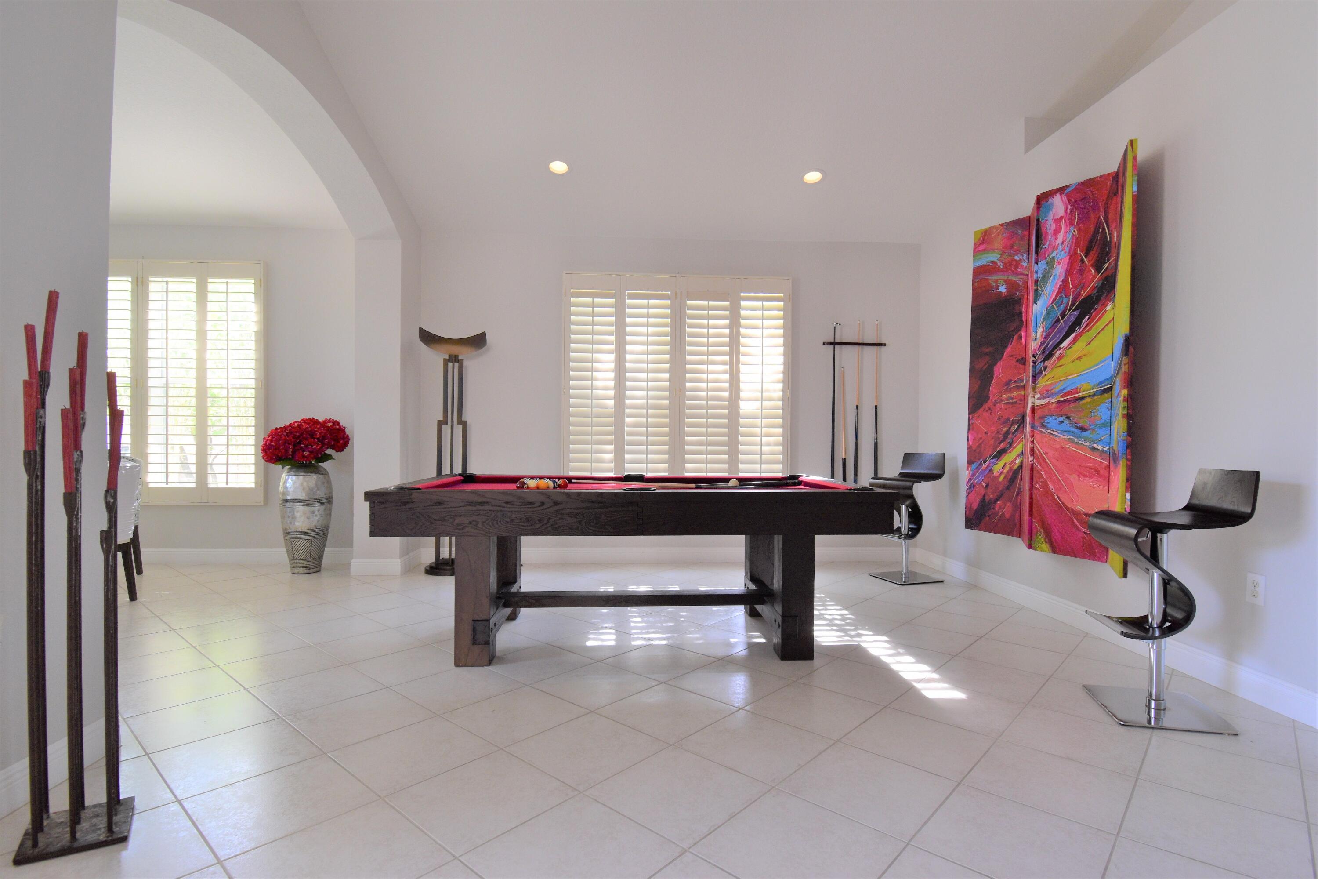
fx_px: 631
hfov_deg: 92.4
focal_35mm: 17
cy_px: 440
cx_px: 659
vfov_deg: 69.7
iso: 400
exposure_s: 1/25
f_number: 7.1
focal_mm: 11.5
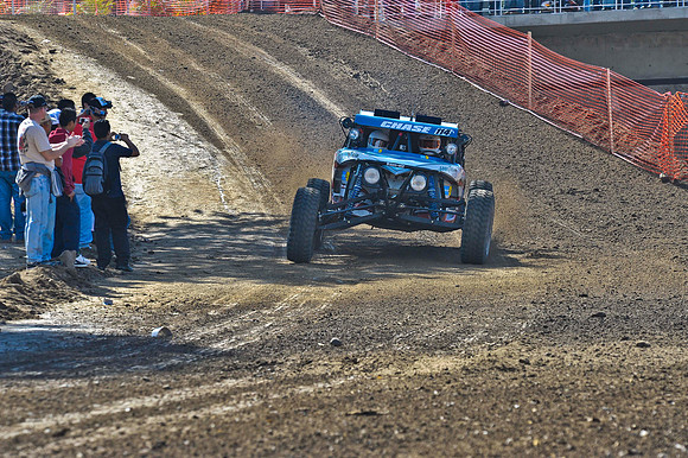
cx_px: 344
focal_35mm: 280
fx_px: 5348
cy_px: 229
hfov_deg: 7.4
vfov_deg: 4.9
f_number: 8
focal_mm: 280
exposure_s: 1/640
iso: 640
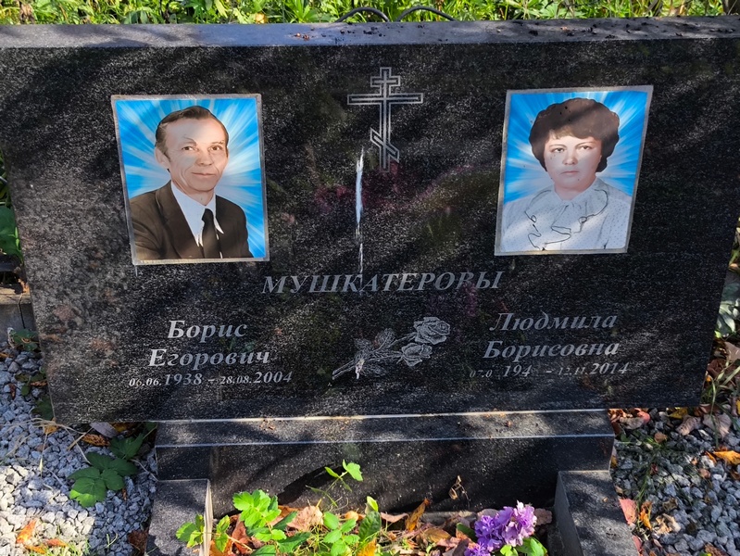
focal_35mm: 50
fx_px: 1069
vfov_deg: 29.1
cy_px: 278
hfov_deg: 38.2
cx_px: 370
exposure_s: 1/467
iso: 50
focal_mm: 4.71
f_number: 1.7
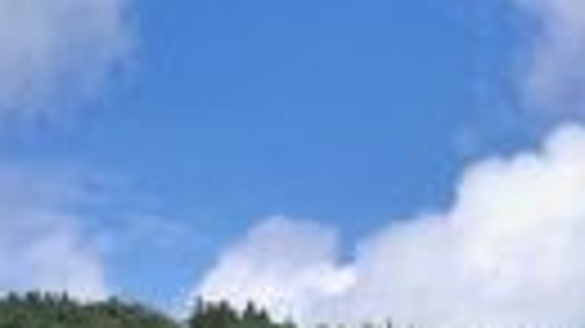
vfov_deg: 5.1
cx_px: 32
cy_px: 701
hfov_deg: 9.1
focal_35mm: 235
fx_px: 3644
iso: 80
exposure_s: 1/800
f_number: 3.5
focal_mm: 6.2
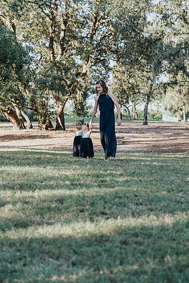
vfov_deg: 28.5
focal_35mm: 71
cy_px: 142
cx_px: 94
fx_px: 559
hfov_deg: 19.2
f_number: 4
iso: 100
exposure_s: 1/125
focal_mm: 70
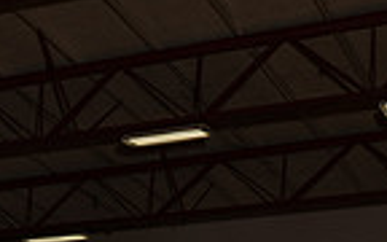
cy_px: 578
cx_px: 204
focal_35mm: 105
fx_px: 1107
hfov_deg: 19.8
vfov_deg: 10.7
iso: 250
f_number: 8
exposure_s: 1/250
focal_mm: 33
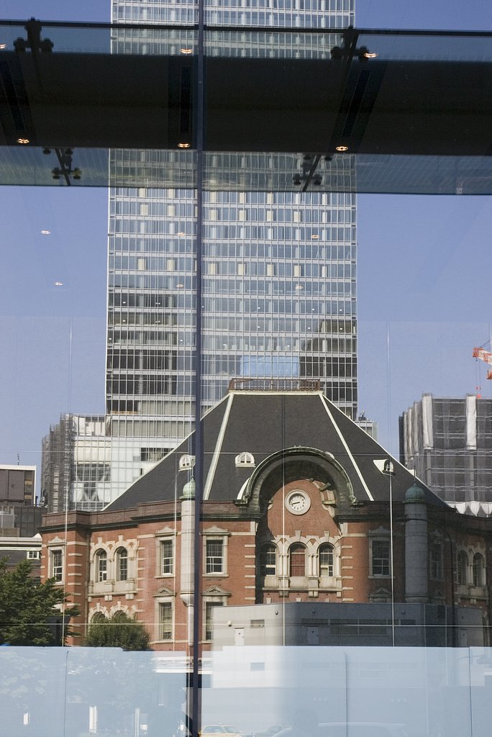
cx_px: 246
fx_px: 1689
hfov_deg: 16.6
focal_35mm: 82
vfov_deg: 24.6
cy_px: 368
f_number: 8
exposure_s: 1/125
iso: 400
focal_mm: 55
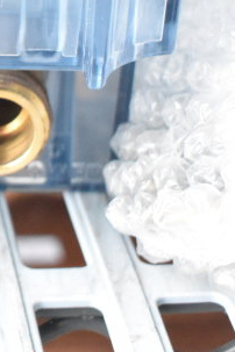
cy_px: -130
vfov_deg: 13.9
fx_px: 1376
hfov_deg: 9.5
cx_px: -115
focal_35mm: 141
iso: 6400
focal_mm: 31
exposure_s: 1/800
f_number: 6.3
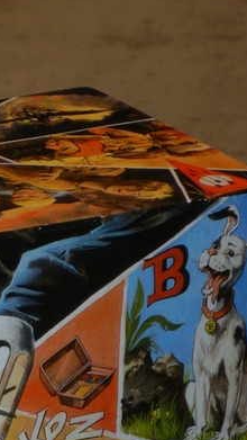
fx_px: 8754
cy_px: 332
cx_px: -76
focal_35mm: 752
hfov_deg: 1.6
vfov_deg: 2.9
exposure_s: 1/30
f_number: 5.6
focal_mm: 54
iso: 190
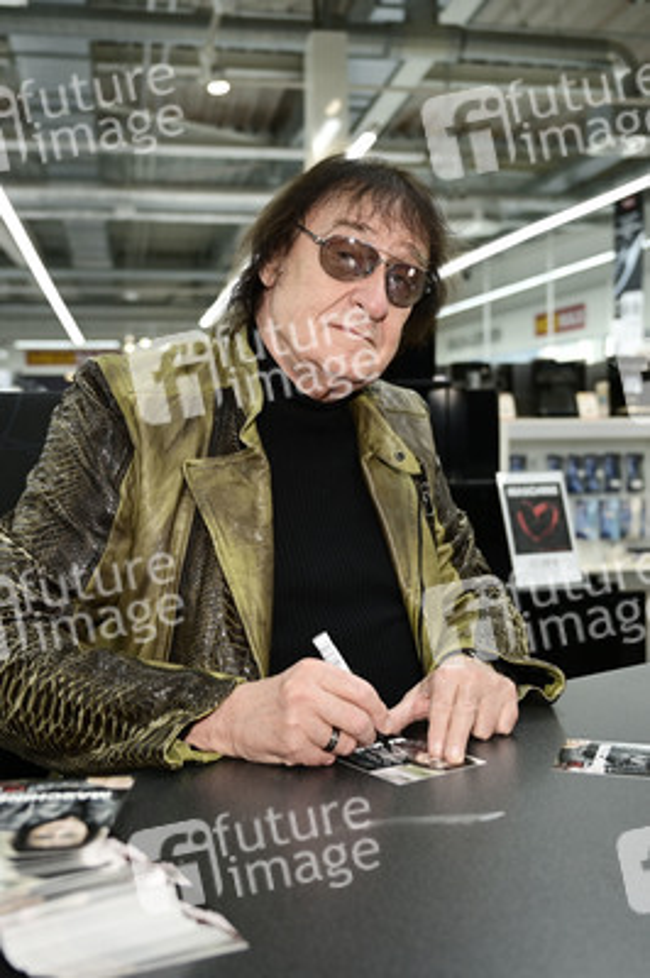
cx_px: 325
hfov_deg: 44.9
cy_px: 489
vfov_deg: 63.7
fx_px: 787
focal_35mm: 29
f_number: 2.8
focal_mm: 29
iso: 320
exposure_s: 1/200
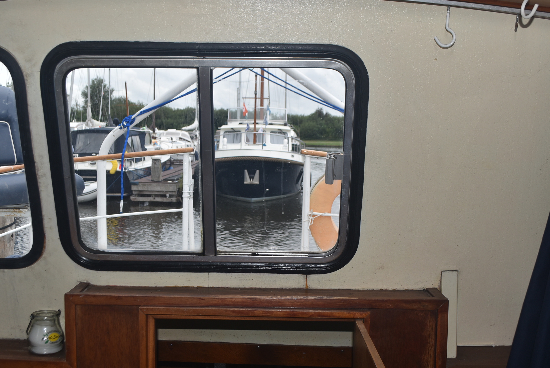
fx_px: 596
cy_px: 184
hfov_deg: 49.5
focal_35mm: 39
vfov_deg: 34.3
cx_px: 275
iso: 125
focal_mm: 26
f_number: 5.6
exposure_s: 1/125
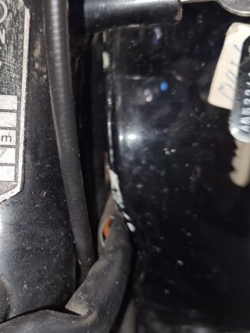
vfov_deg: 47.8
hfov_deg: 35.0
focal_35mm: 39
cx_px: 34
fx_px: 376
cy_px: 148
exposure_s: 1/33
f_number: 1.8
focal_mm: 5.4
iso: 100
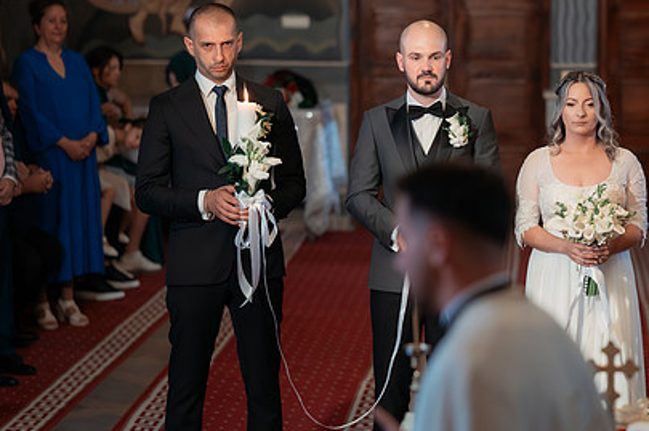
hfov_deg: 15.4
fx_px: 2395
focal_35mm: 133
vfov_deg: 10.3
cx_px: 485
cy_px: 221
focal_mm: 85
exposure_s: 1/200
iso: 1600
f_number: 1.8
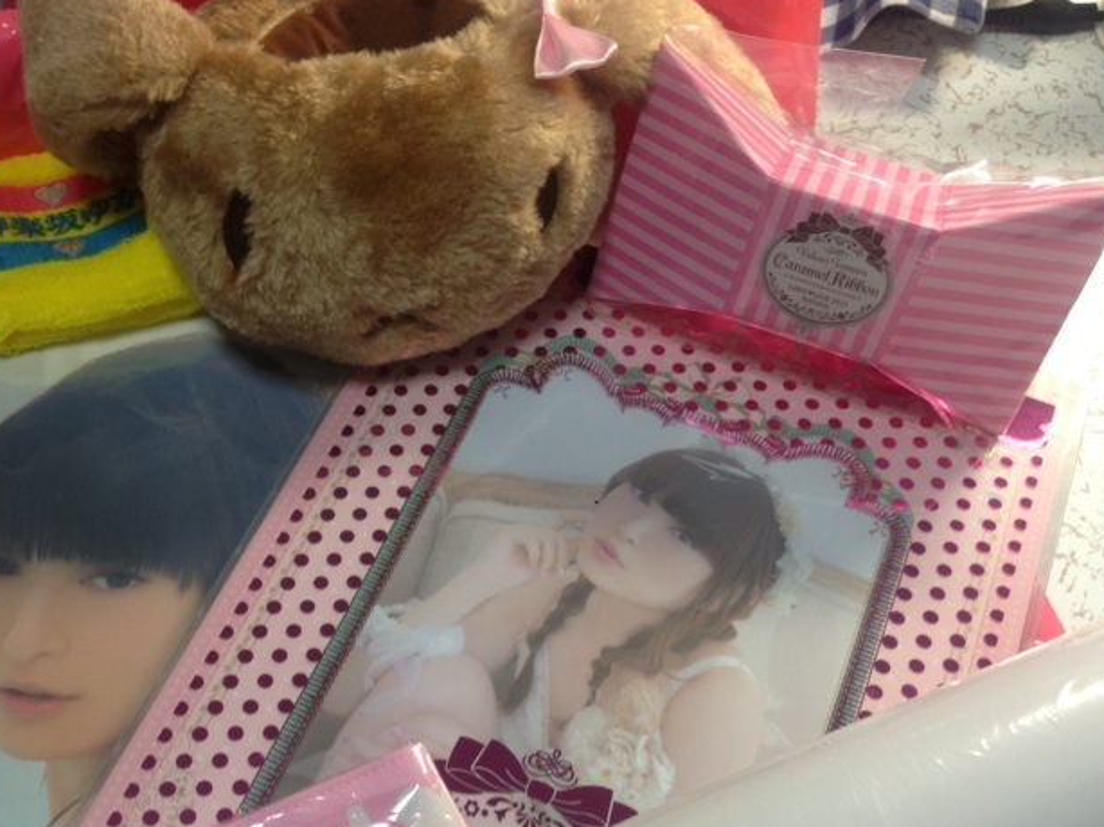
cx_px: 408
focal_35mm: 43
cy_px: 525
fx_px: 1371
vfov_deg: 33.4
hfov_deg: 43.5
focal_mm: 4.13
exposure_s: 1/30
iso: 64
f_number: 2.4
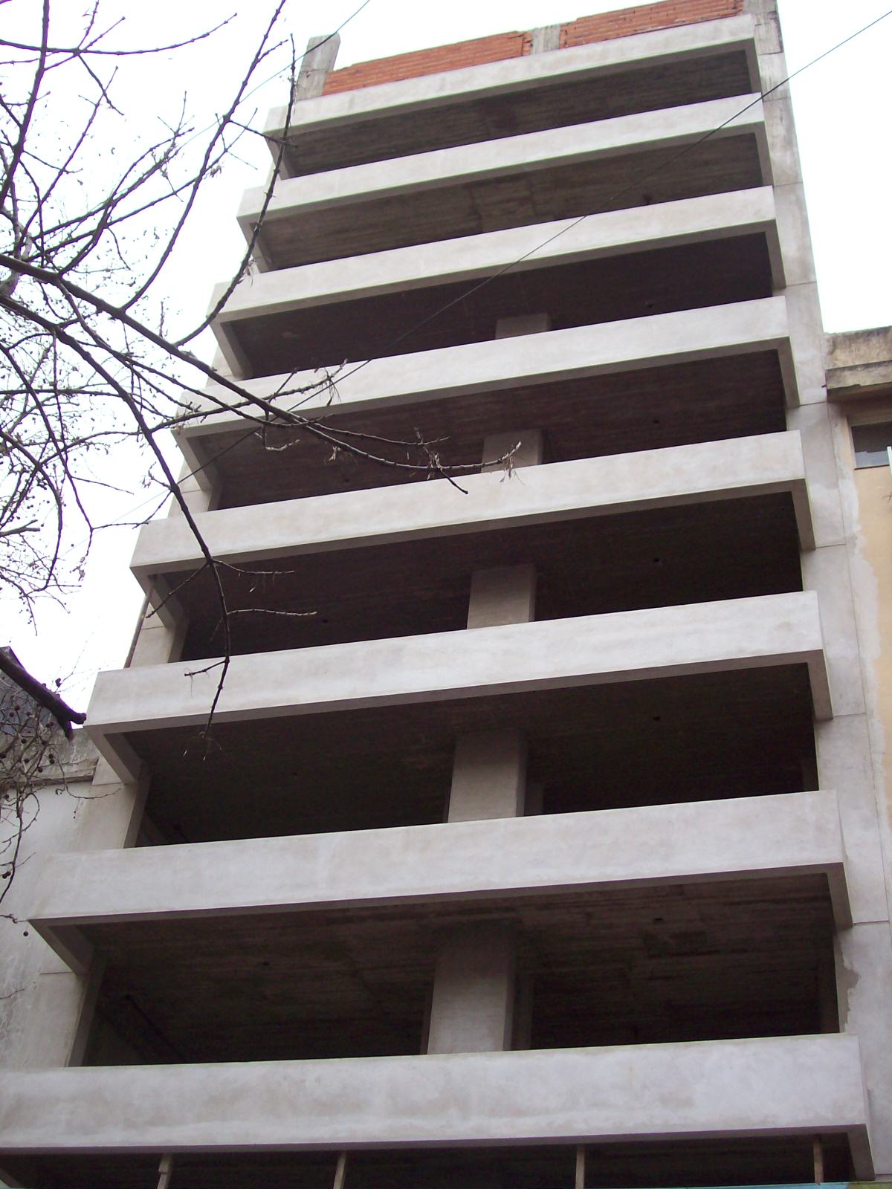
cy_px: 594
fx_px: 1546
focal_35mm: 45
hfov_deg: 32.2
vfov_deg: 42.1
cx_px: 446
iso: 80
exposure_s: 1/160
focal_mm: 7.6
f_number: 3
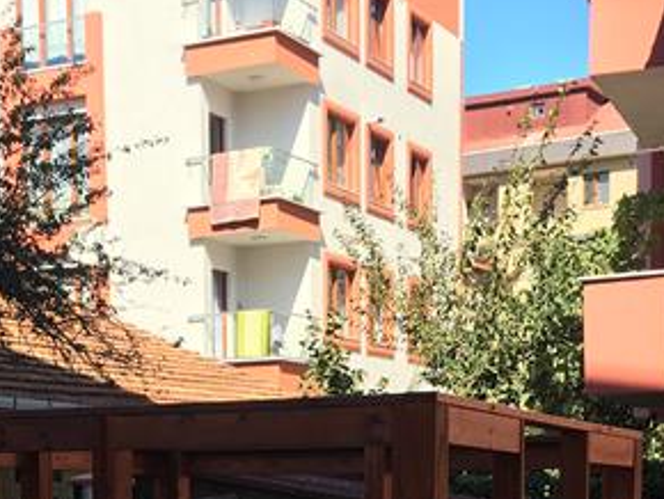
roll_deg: +0.3
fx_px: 1536
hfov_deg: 24.3
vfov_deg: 17.2
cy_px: 671
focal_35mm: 80
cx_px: 236
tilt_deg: -6.7
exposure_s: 1/574
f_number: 2.2
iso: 25
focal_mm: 4.15
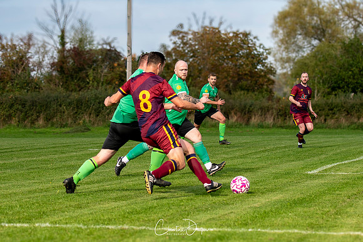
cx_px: 186
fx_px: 1526
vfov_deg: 9.1
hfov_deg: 13.6
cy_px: 101
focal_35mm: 151
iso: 200
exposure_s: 1/3200
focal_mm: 70
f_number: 2.8
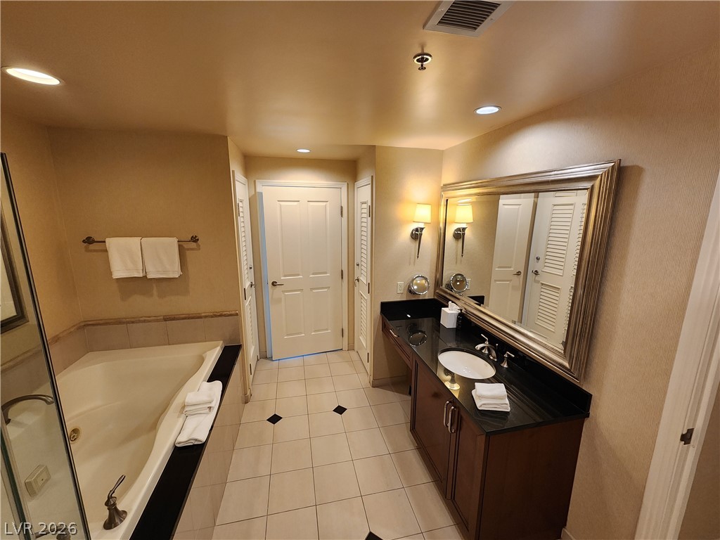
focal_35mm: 13
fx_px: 270
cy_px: 270
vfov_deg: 89.9
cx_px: 360
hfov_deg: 106.2
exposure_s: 1/60
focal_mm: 2.2
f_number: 2.2
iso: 320
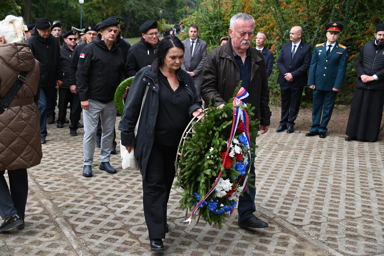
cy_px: 128
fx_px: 512
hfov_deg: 41.1
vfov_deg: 28.0
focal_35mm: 48
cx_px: 192
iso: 200
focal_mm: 48
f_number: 4.5
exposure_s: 1/250
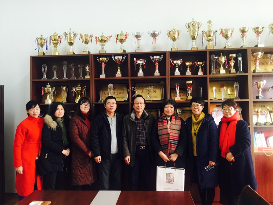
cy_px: 102
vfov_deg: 48.2
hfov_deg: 61.7
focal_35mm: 29
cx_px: 136
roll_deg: +0.0
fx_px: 229
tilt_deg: +1.5
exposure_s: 1/17
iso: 64
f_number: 2.2
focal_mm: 4.15
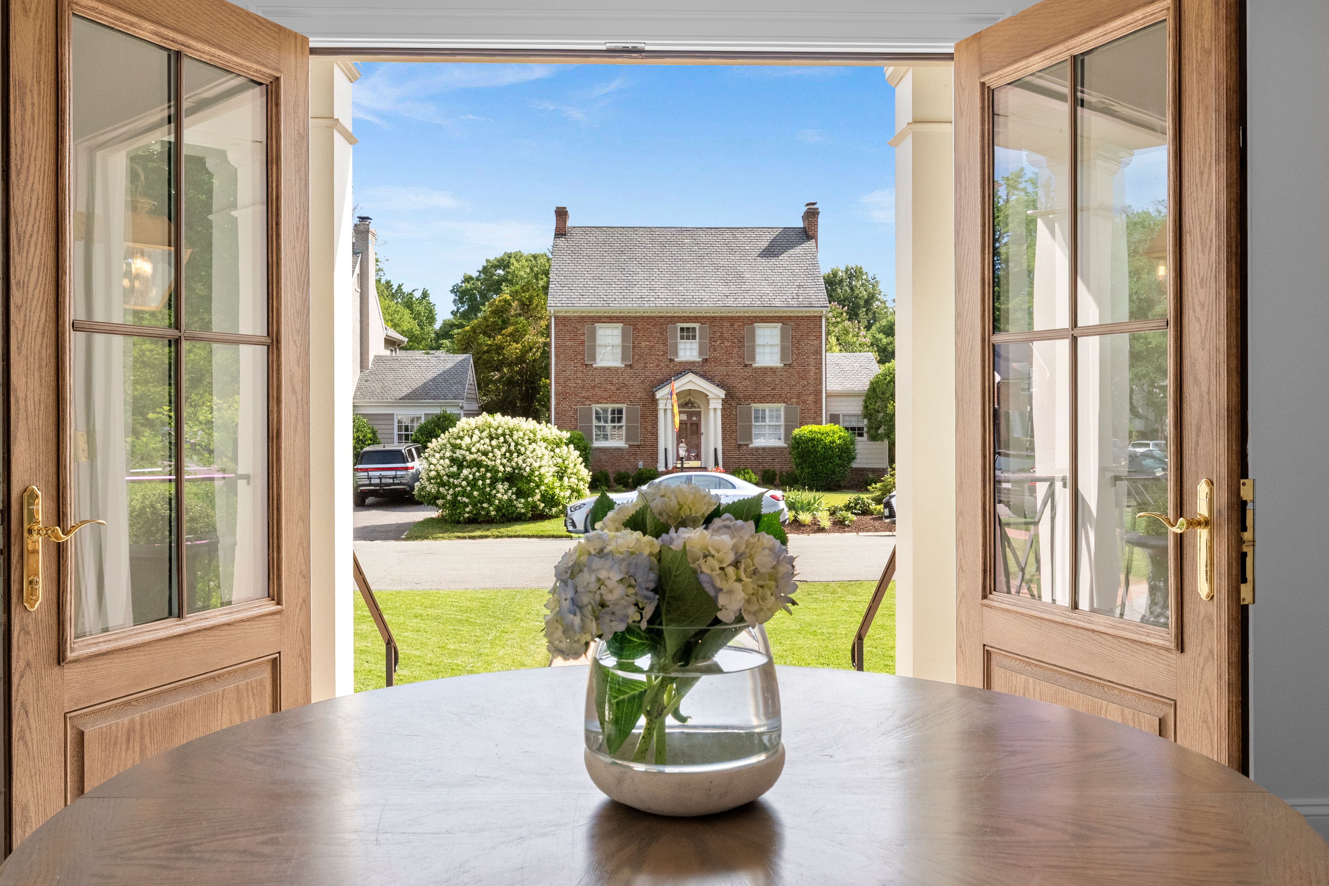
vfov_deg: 42.3
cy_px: 443
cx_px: 664
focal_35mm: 31
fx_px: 1144
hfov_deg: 60.3
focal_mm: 21
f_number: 8
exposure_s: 1/160
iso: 1250
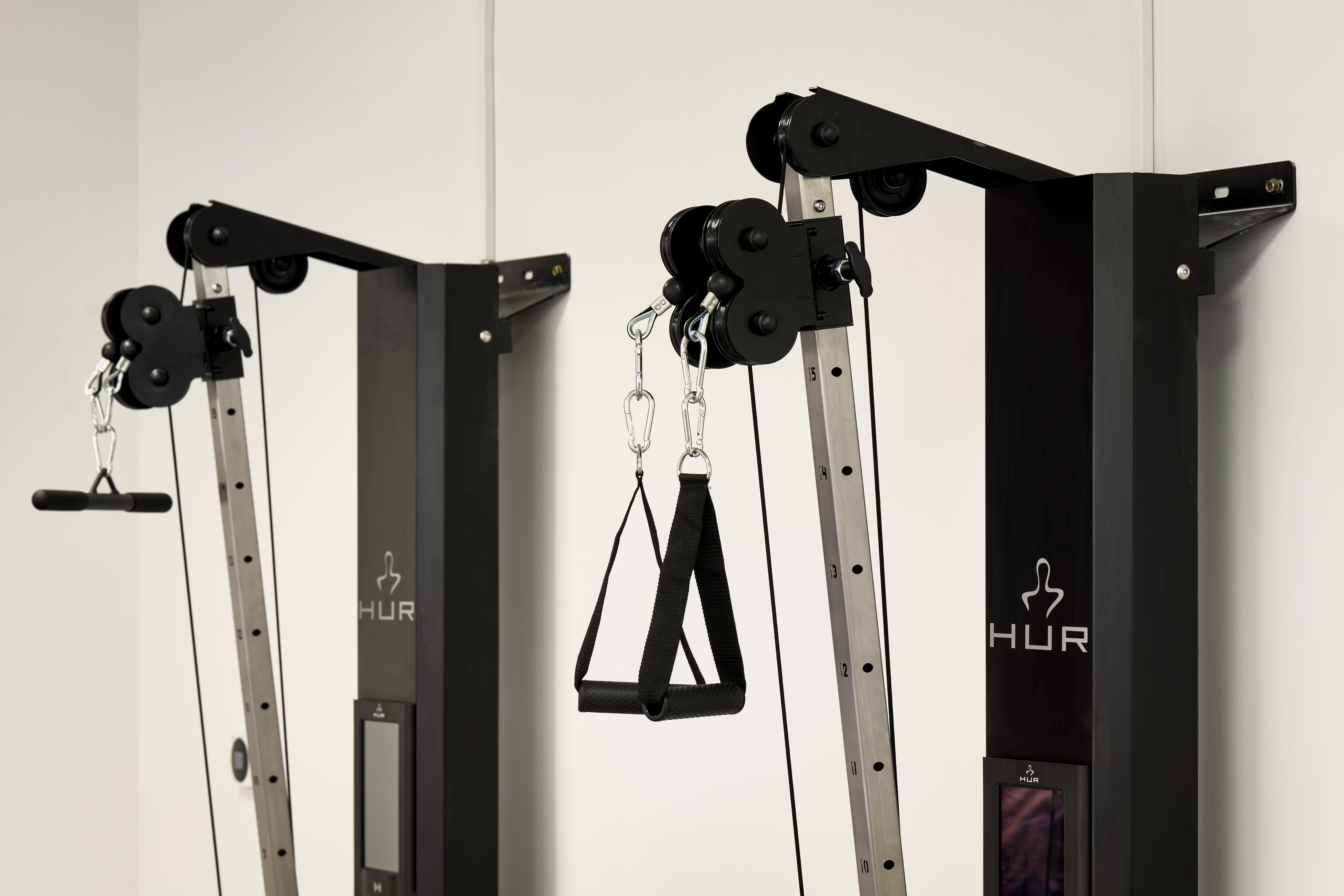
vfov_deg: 12.5
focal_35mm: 110
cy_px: 448
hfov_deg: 18.6
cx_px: 672
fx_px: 4106
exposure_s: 1/2.5
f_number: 8
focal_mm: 110
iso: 64
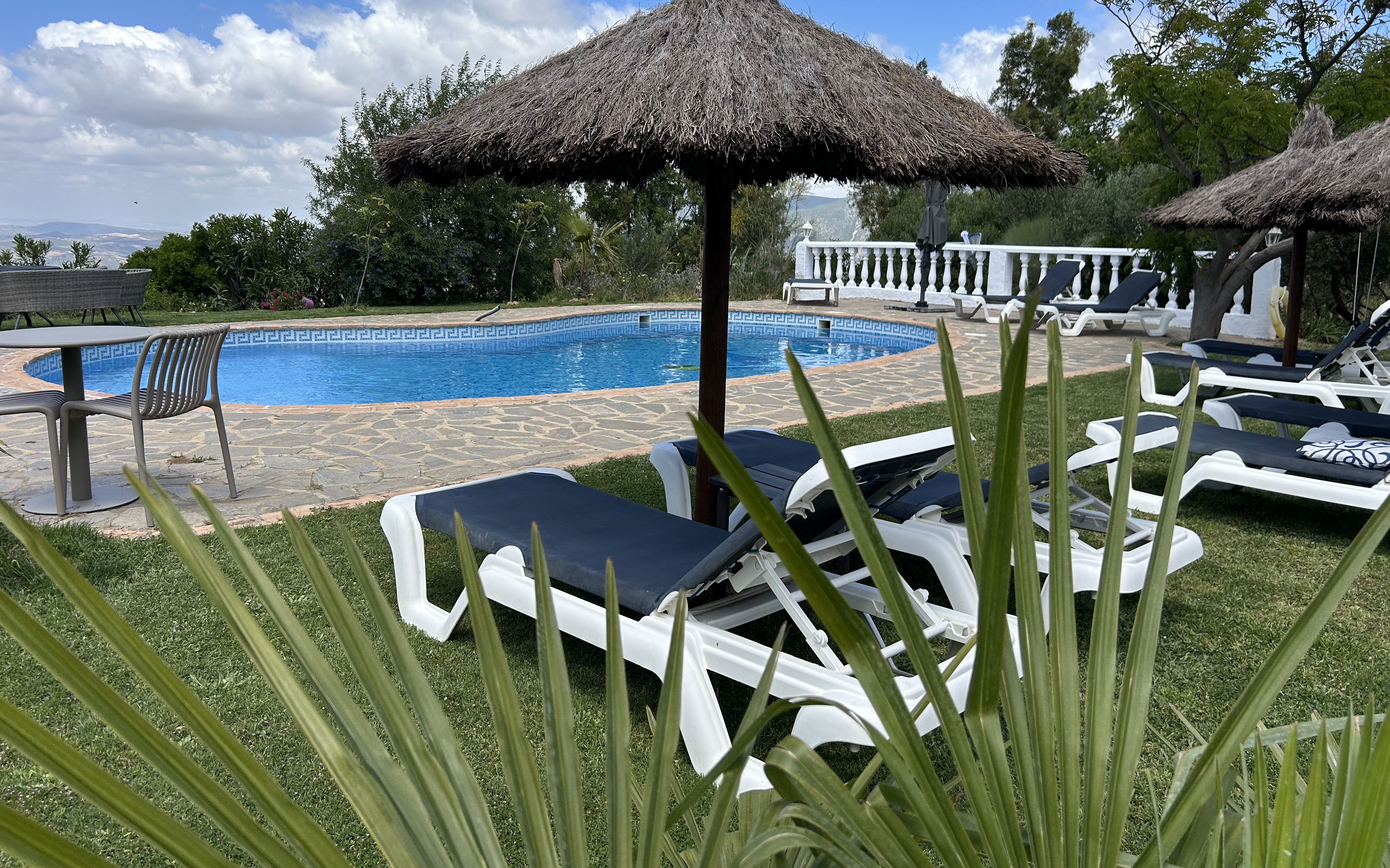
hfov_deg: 66.5
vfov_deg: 44.4
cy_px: 370
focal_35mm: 28
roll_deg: -1.1
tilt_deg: -9.2
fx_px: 1061
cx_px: 691
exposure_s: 1/2632
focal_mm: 5.7
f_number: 1.5
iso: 50
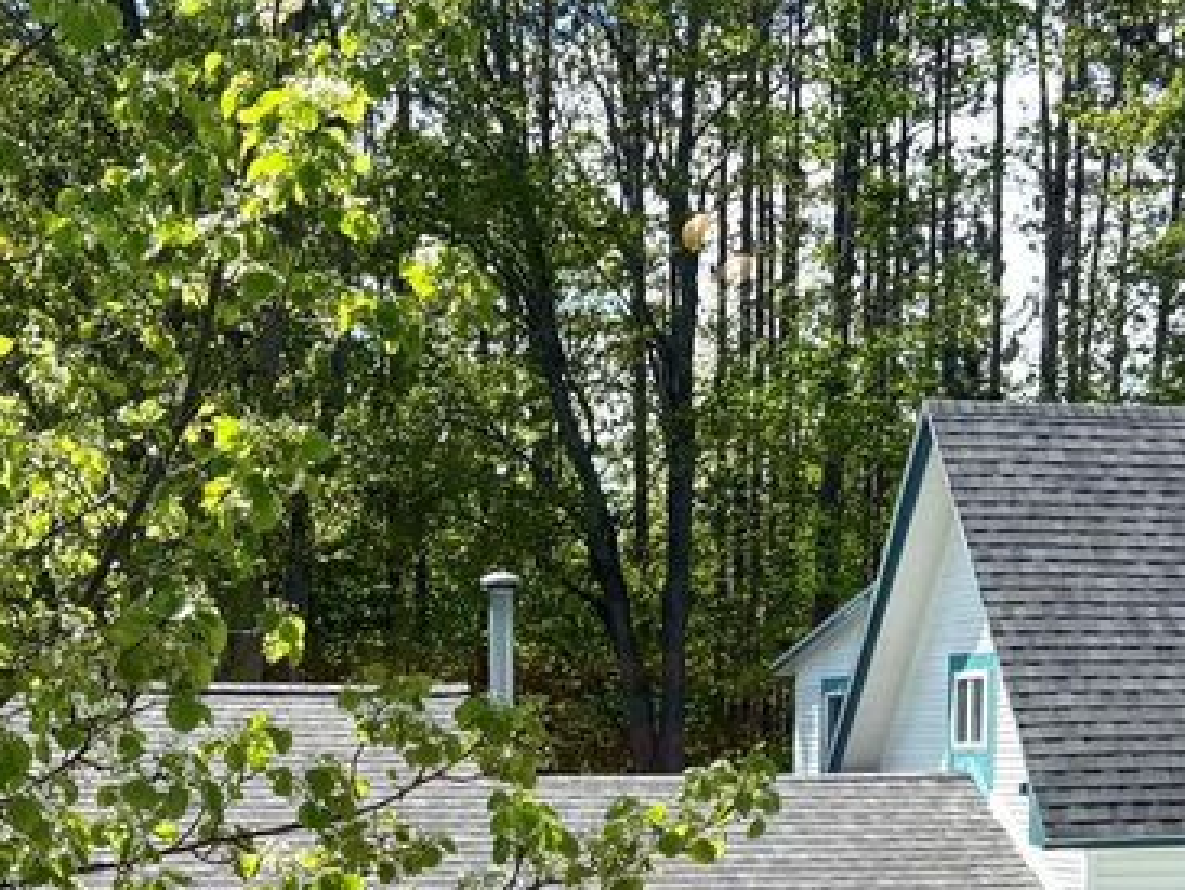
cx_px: 500
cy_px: 1169
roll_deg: -0.5
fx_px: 2500
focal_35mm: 73
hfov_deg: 26.6
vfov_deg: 18.7
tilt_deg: -9.8
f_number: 1.6
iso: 50
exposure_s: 1/1517
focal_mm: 5.96
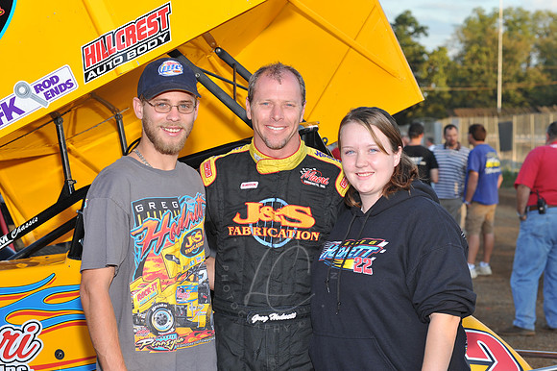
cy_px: 186
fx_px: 1423
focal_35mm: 92
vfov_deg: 14.8
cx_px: 278
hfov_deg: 22.2
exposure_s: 1/250
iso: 500
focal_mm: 92
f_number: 8
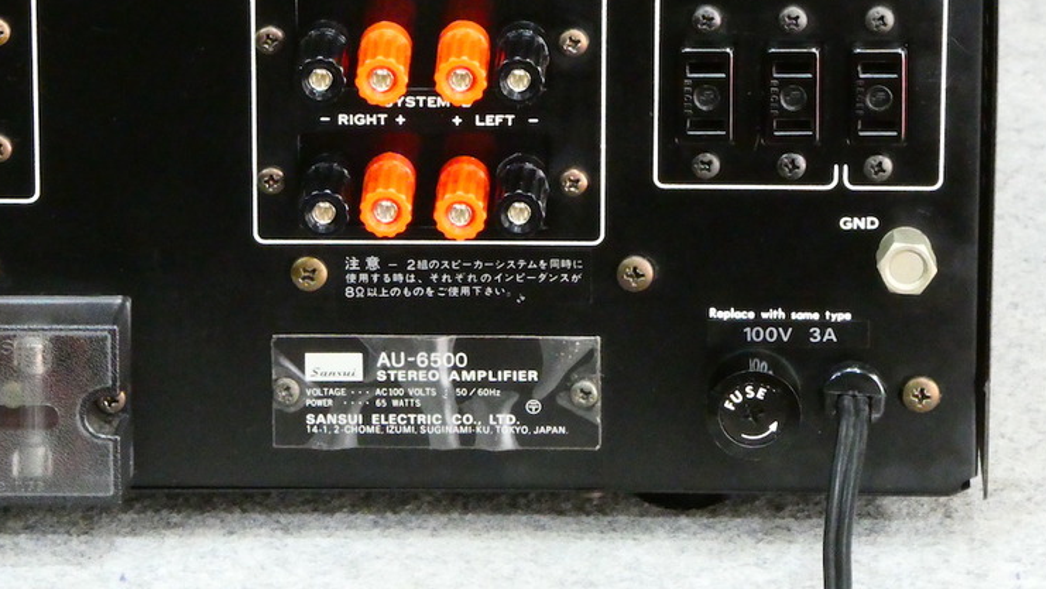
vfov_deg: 5.7
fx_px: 5908
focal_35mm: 213
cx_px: 388
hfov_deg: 10.1
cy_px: 148
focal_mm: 27.1
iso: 1600
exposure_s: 1/15
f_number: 8
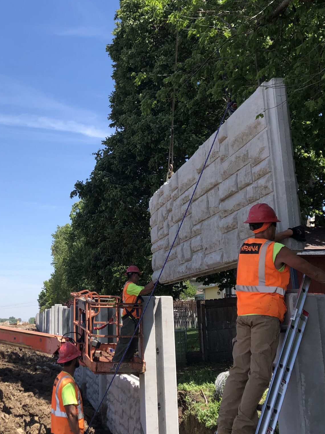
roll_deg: -0.3
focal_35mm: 47
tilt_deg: +16.1
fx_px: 588
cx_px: 60
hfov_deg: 30.1
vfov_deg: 40.0
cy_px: 152
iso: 20
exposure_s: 1/1412
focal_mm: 3.99
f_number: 1.8
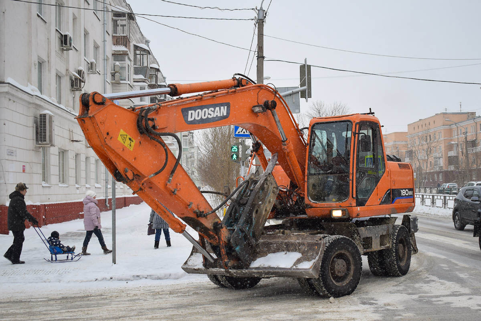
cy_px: 160
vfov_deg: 30.8
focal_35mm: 44
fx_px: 581
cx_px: 240
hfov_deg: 45.0
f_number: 4.5
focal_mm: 29
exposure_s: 1/800
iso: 400
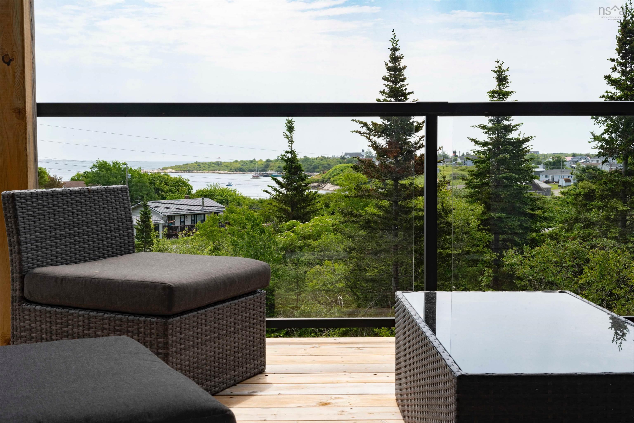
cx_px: 317
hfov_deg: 44.5
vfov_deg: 30.5
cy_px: 212
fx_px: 775
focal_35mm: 44
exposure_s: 1/80
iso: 200
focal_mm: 44
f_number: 20
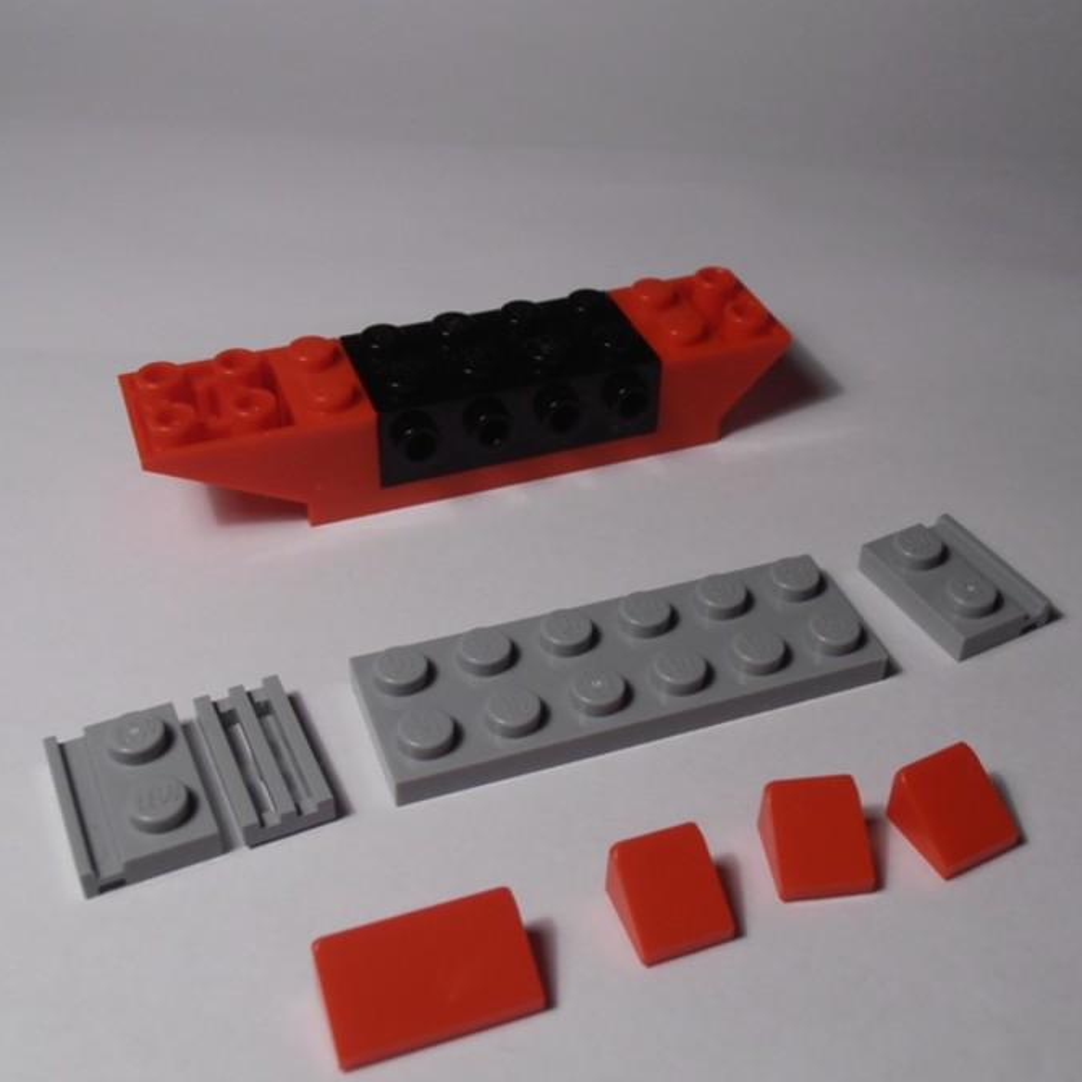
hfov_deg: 38.3
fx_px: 1556
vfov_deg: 38.3
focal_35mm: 44
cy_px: 544
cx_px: 543
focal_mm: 6.61
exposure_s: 1/50
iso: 80
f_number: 3.9
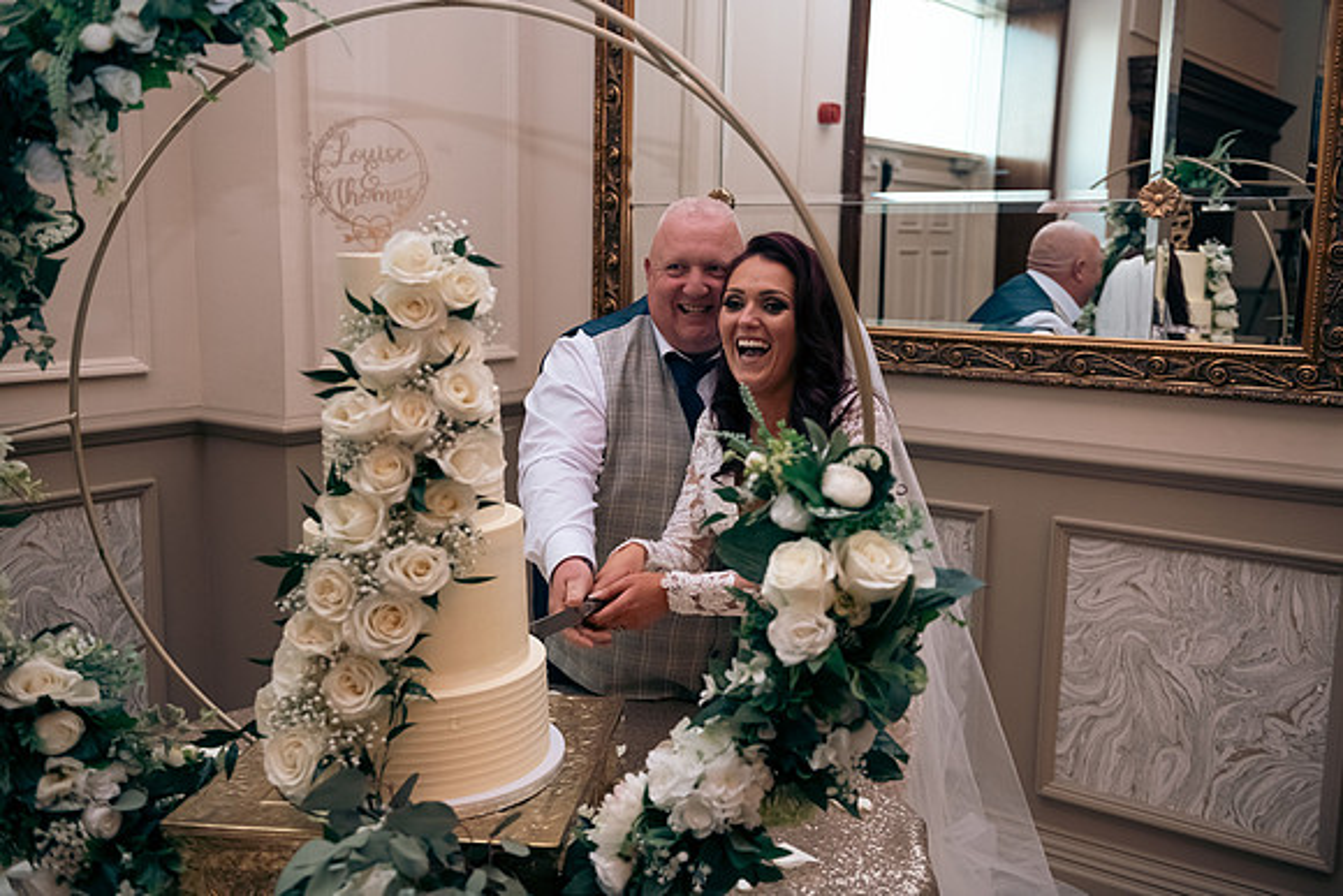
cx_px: 672
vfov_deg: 38.9
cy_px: 448
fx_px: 1269
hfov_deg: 55.8
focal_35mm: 34
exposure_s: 1/160
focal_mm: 34
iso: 1000
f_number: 3.5
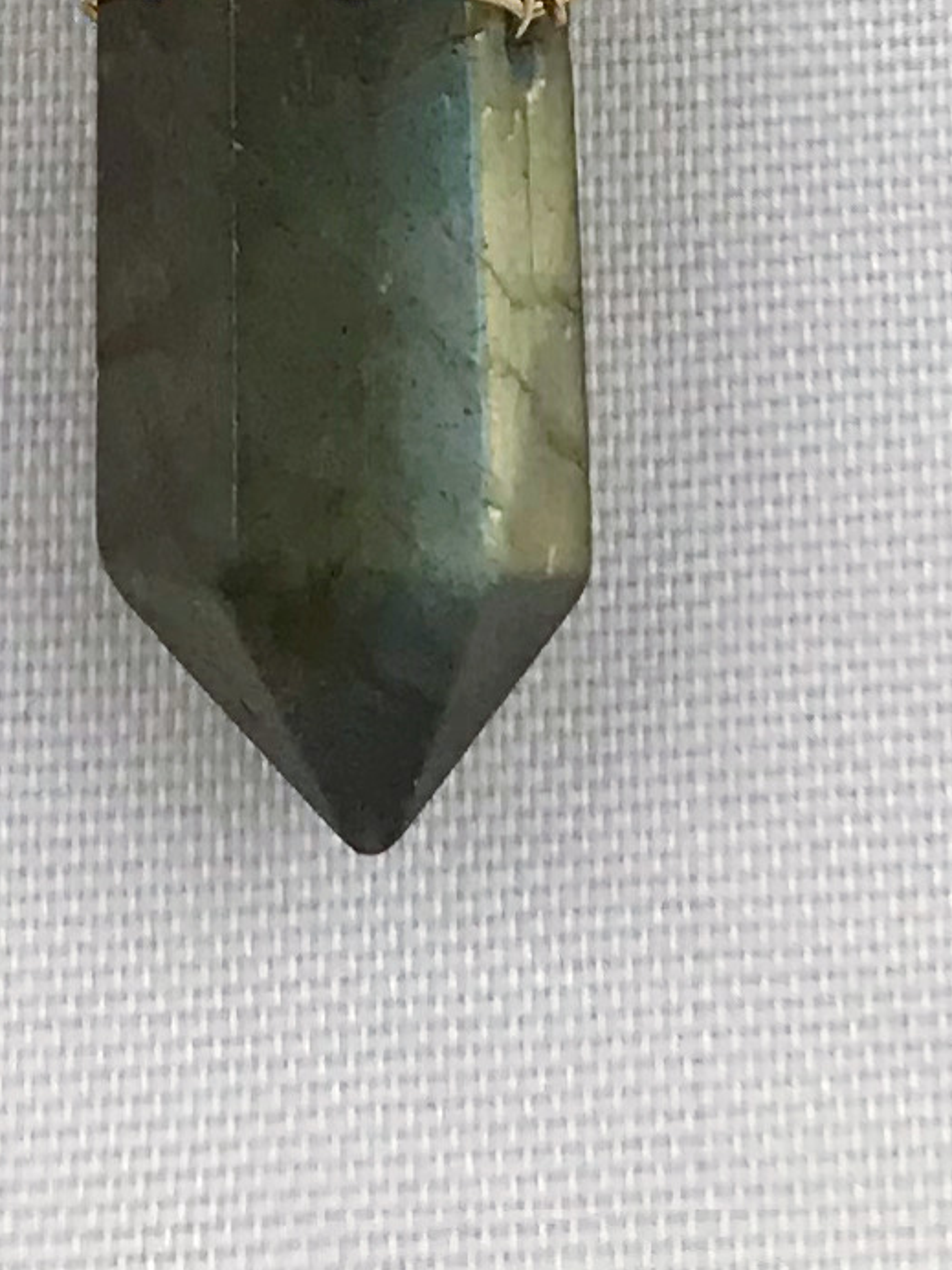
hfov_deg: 9.1
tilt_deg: -66.8
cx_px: 466
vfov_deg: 10.2
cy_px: -2014
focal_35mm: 163
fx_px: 5983
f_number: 1.8
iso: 20
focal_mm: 3.99
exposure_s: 1/162
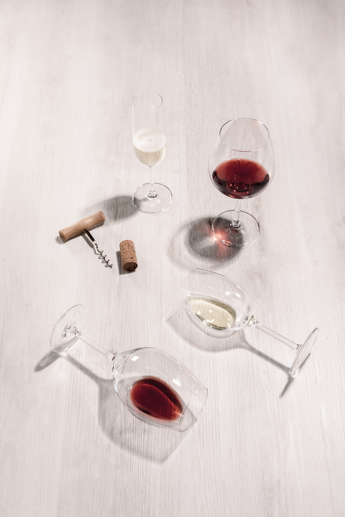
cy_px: 258
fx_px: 690
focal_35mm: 48
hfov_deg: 28.1
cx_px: 172
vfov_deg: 41.1
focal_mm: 32
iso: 160
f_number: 20
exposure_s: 1/50
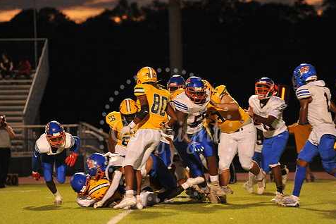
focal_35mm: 243
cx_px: 166
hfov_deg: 8.5
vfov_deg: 5.7
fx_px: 2268
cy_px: 135
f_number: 4
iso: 2000
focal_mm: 200
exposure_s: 1/250
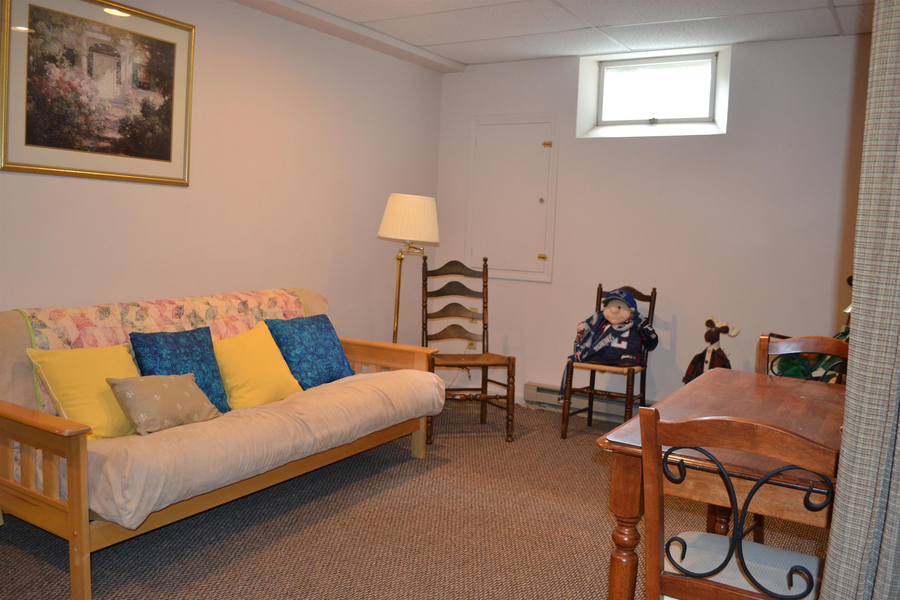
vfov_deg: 43.6
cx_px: 450
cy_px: 300
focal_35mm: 30
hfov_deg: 61.9
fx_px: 750
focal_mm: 20
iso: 1100
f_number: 3.8
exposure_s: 1/60
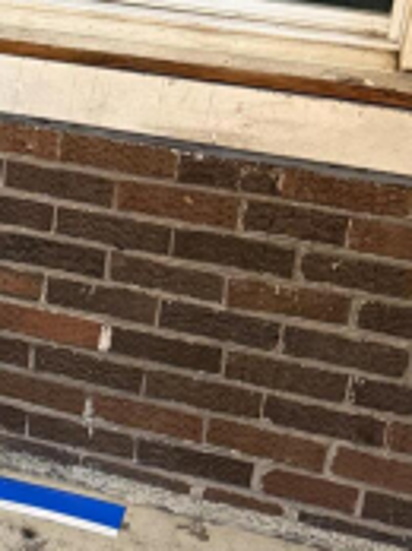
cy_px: 195
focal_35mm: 92
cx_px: -190
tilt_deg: -20.8
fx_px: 1464
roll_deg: -2.9
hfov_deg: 15.0
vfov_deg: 21.3
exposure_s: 1/60
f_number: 1.78
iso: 500
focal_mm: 6.76
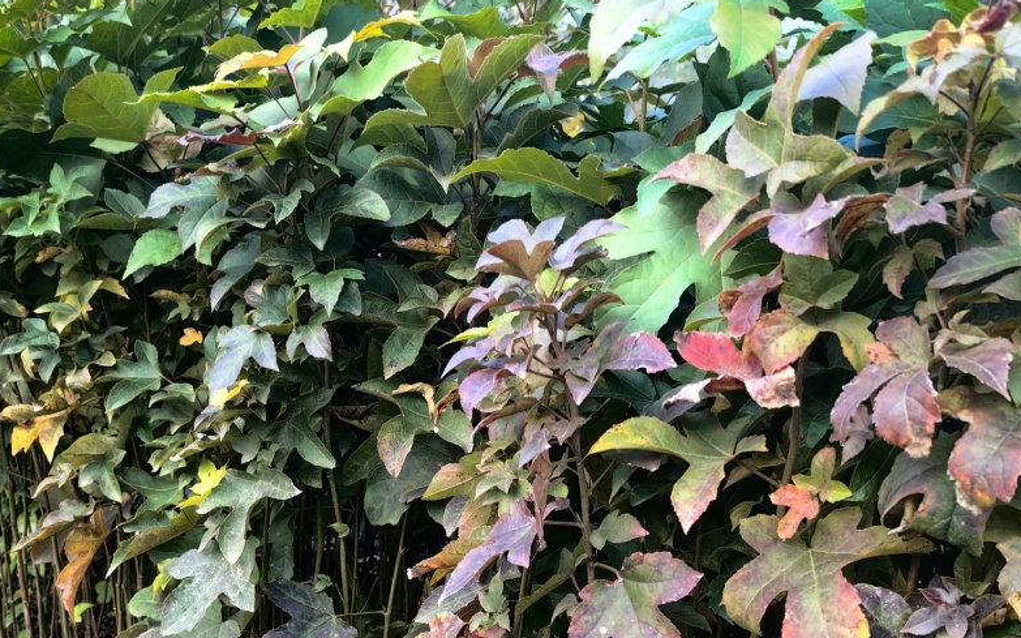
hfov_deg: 50.4
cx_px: 515
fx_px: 1085
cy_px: 635
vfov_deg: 30.5
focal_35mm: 39
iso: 50
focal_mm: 5.75
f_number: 2
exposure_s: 1/119
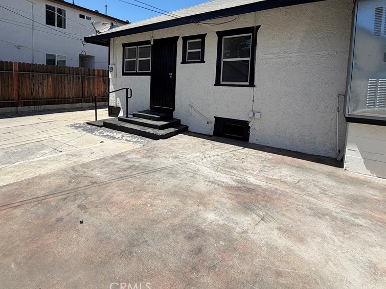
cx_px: 169
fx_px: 212
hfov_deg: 84.3
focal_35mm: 19
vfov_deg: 67.0
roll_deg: -1.7
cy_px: 99
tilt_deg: -3.3
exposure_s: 1/914
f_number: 2.2
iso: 20
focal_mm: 2.22
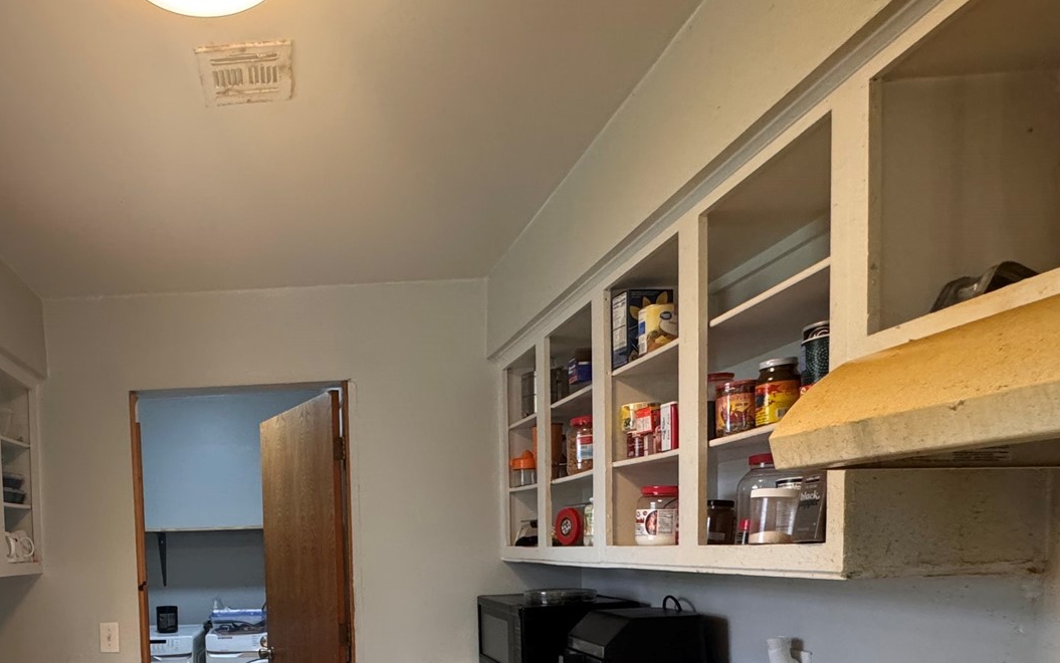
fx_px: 780
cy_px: 596
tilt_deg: -2.9
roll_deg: +1.9
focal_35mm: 27
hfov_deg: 63.7
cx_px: 245
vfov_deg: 42.3
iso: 320
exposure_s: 1/120
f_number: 2.2
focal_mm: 2.22
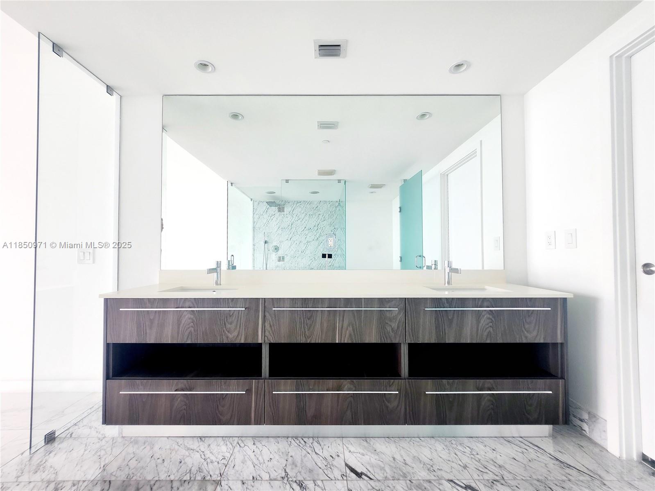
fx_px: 246
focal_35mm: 13
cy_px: 246
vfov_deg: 89.9
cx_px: 328
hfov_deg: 106.2
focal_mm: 1.74
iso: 40
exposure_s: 1/60.2
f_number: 2.2
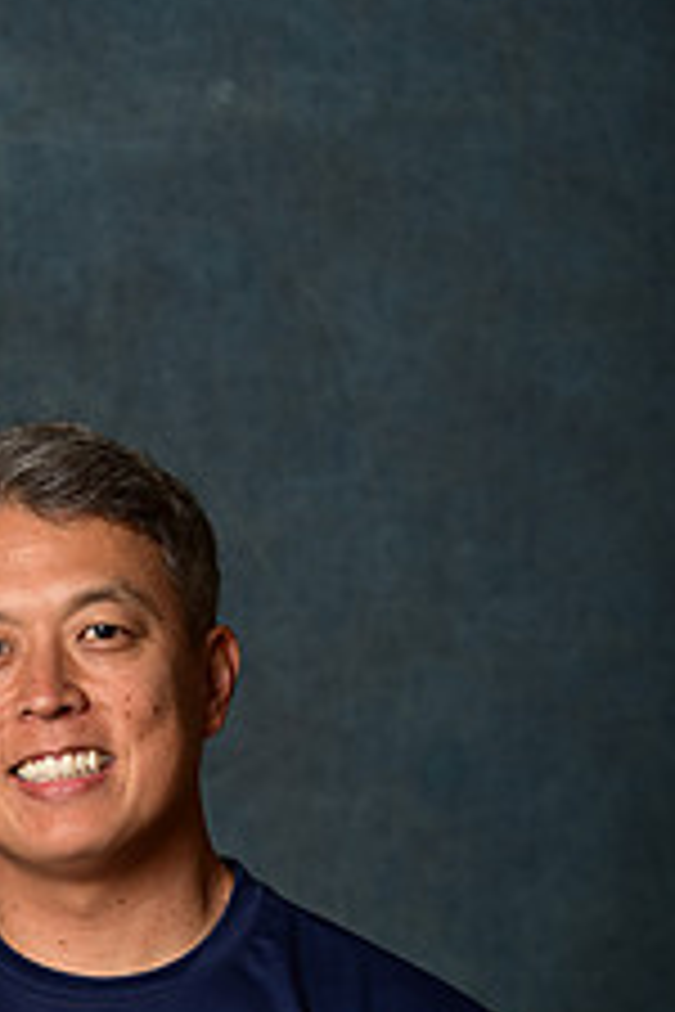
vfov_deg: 7.2
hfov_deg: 4.8
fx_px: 7959
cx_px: -142
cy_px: 1268
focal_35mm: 283
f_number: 4.5
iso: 200
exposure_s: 1/250
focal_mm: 110
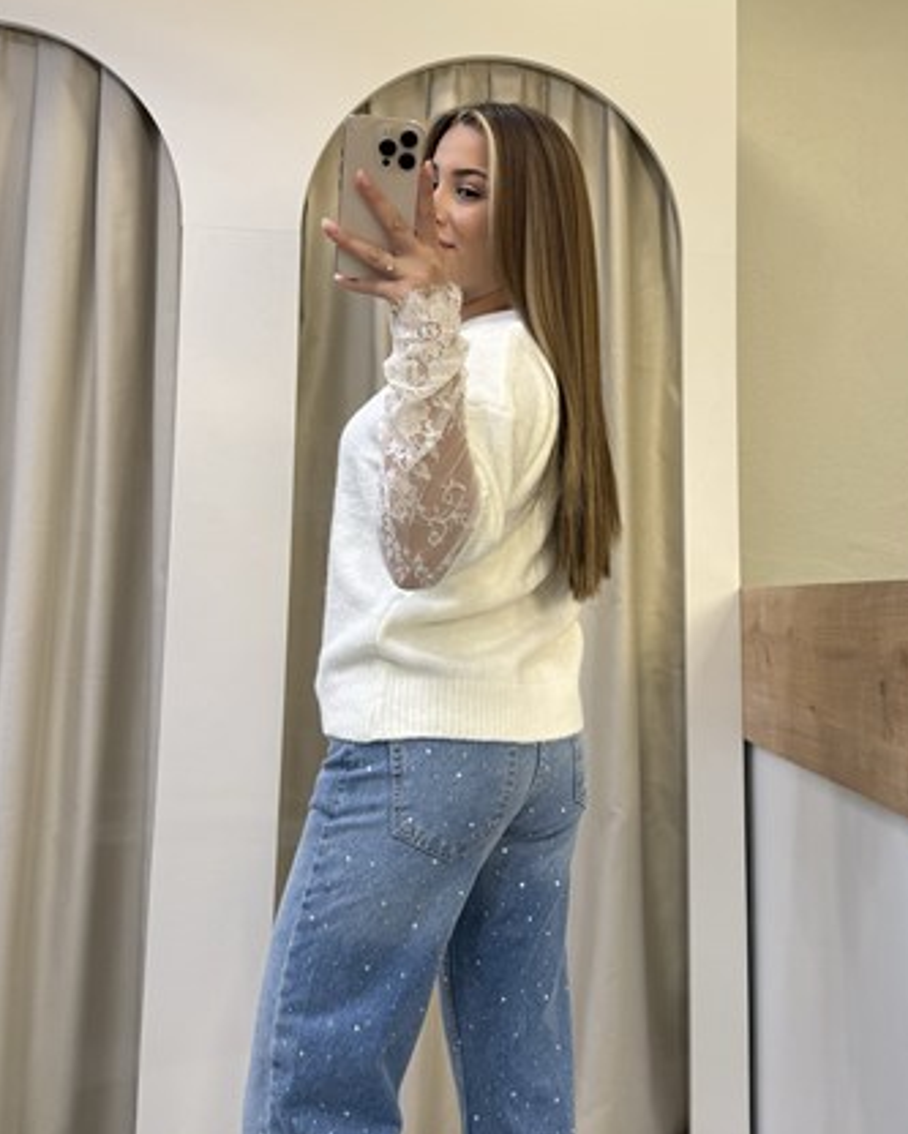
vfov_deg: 58.6
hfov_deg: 48.3
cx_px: 534
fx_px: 1007
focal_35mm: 30
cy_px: 495
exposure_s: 1/100
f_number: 1.78
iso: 80
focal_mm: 6.76
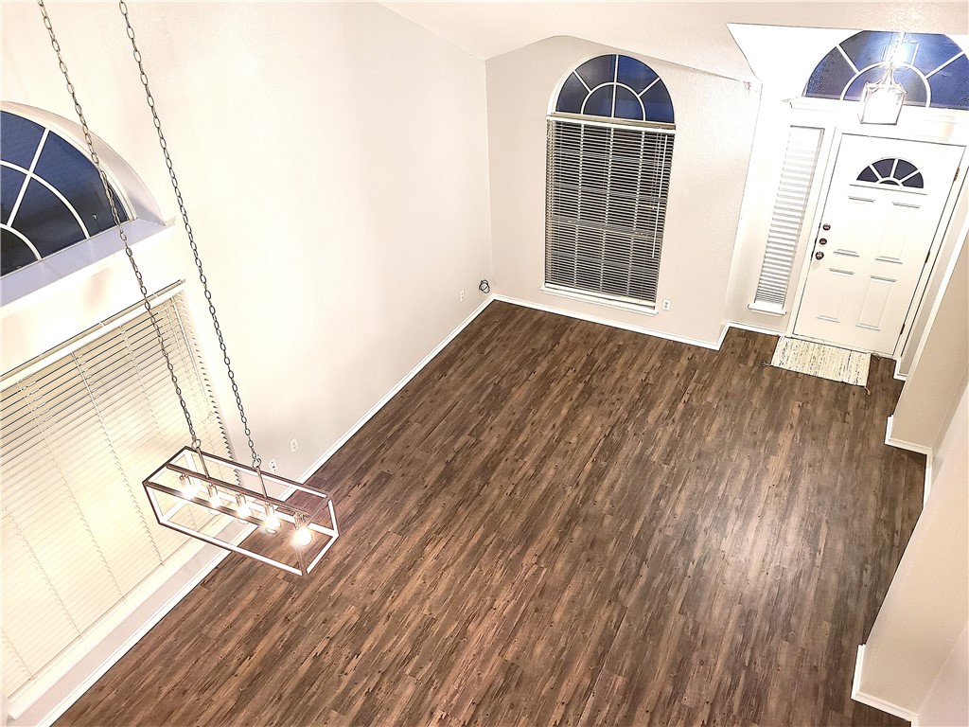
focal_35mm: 26
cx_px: 484
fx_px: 728
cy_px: 364
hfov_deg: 67.3
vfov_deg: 53.1
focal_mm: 5.4
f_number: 1.8
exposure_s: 1/40
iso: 400
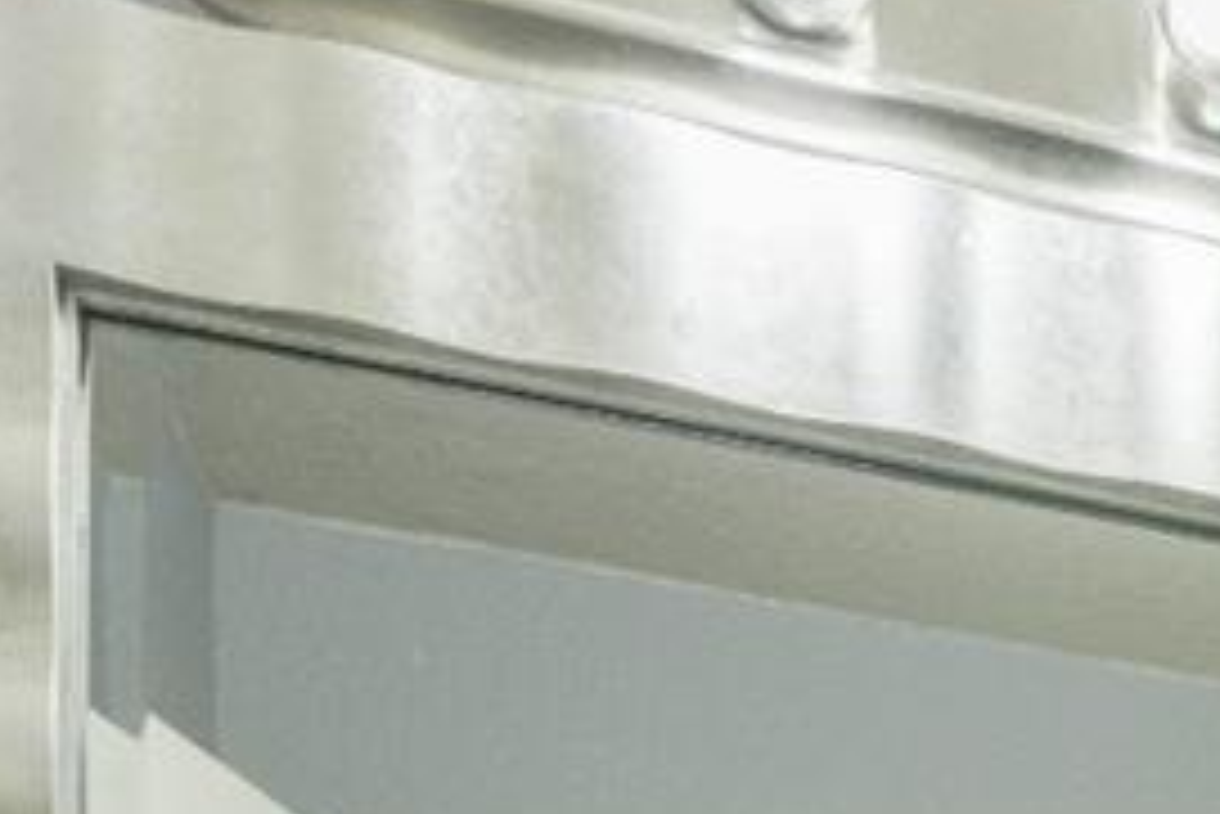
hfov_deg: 18.4
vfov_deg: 11.9
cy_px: 2186
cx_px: 2278
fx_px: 2814
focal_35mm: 83
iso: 100
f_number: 10
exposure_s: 1/6
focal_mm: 15
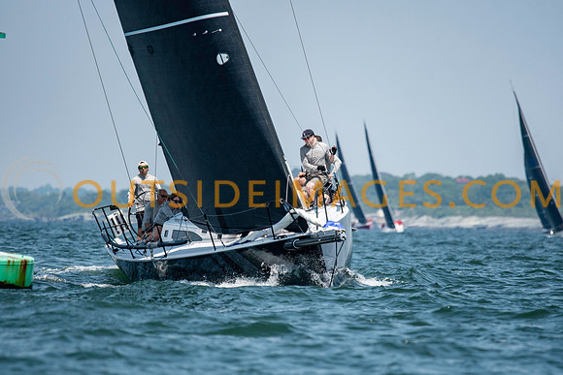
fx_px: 7125
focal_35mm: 456
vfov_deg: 3.0
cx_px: 282
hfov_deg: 4.5
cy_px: 188
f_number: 4
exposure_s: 1/3200
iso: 200
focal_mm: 300
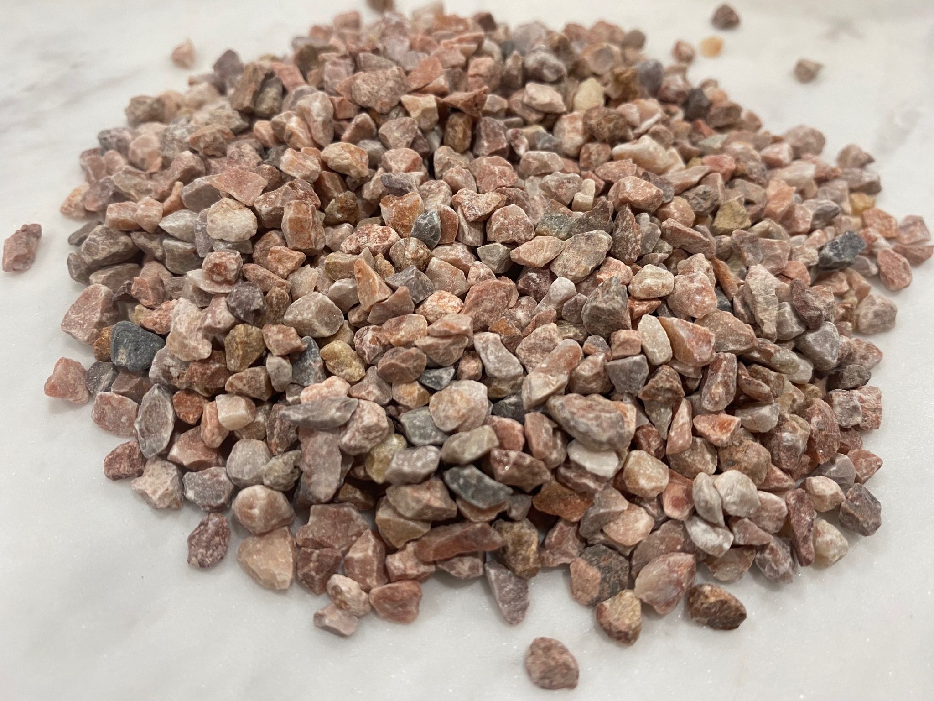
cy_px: 350
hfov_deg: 67.3
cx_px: 467
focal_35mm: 26
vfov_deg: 53.1
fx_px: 702
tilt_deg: -53.6
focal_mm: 4.25
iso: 80
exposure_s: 1/50
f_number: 1.8
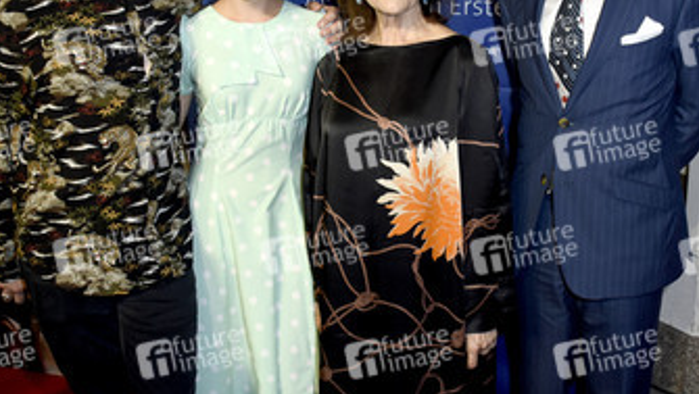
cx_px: 343
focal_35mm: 38
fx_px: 705
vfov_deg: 30.7
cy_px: 94
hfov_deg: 52.7
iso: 640
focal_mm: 18
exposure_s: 1/160
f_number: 6.3
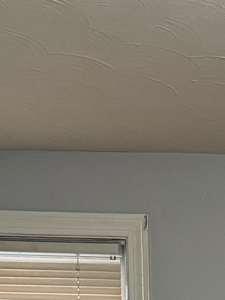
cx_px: 429
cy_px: 707
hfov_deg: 10.4
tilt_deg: -6.5
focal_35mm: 132
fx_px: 1145
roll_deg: -1.7
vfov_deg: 12.1
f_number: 1.78
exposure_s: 1/60
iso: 250
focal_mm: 6.76
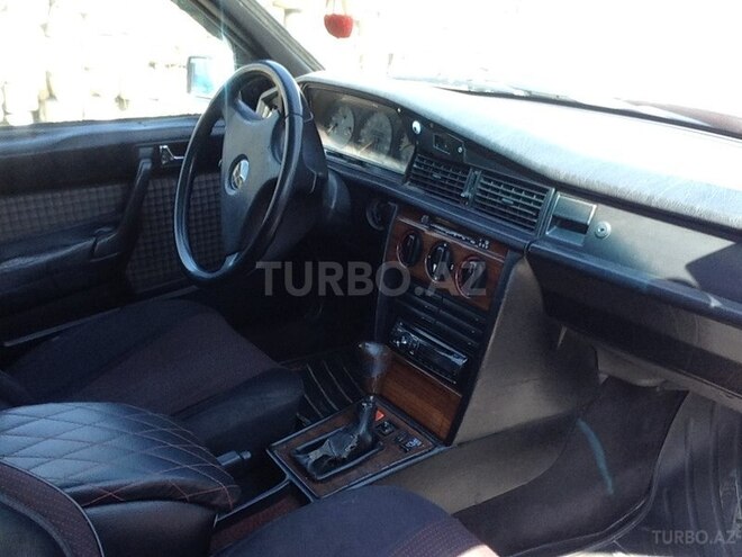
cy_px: 278
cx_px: 371
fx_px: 750
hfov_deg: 52.6
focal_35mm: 35
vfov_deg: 40.7
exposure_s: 1/120
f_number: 2.4
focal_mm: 2.18
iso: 50
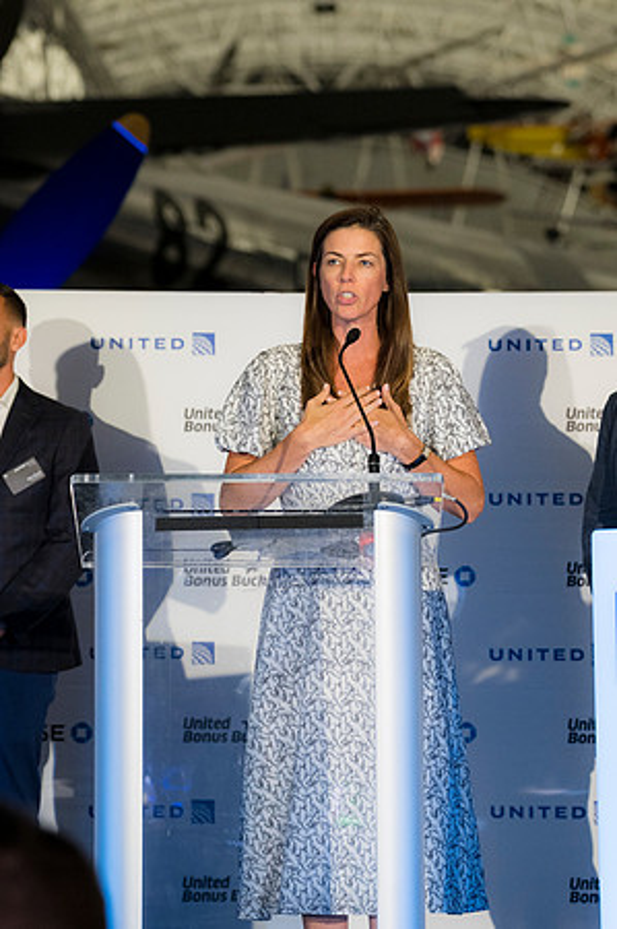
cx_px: 308
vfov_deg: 17.4
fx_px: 3040
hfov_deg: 11.6
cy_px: 464
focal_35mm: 118
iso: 900
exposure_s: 1/200
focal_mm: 79
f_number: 2.8
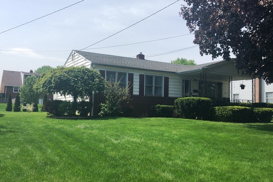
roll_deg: -1.9
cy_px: 98
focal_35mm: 36
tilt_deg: +4.3
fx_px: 273
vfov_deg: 36.9
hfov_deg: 53.1
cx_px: 141
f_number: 2.2
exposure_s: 1/1166
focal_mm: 4.15
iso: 25
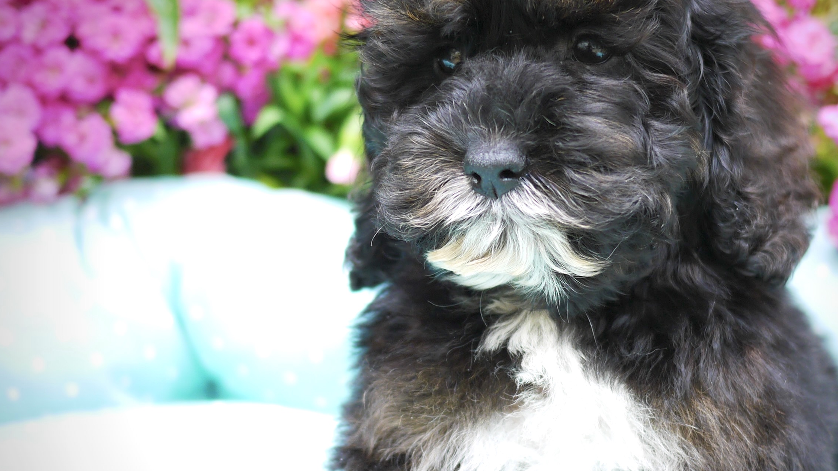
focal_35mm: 77
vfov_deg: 15.7
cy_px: 287
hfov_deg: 27.5
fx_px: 1711
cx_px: 459
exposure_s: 1/125
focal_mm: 20
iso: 160
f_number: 1.7
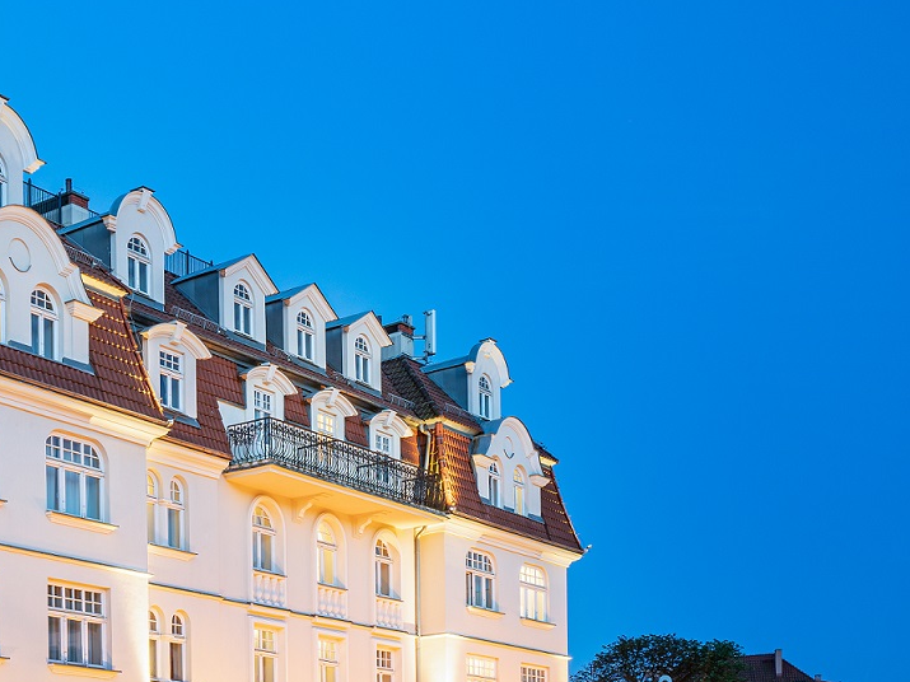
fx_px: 1498
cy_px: 332
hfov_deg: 31.5
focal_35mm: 57
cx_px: 24
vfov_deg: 25.7
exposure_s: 30
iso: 100
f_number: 13
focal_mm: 26
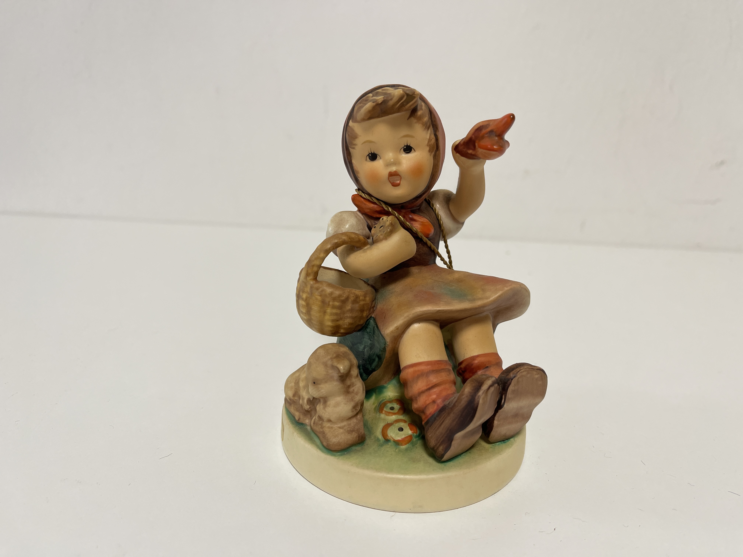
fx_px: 537
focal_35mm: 25
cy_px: 278
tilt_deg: -19.1
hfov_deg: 69.4
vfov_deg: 54.9
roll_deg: -2.5
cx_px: 372
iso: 125
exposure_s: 1/100
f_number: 1.6
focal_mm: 5.1
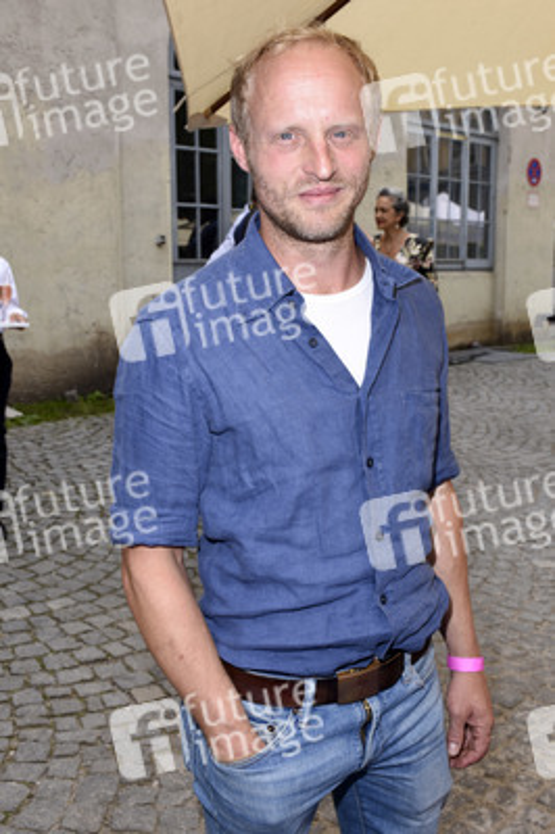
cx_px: 278
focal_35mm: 39
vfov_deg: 49.6
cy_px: 417
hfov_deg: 34.2
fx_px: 903
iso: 160
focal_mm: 26
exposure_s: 1/160
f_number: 6.3
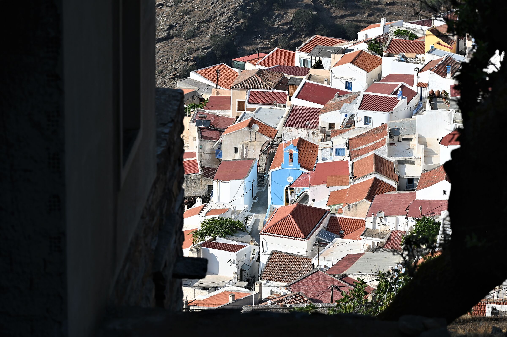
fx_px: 1689
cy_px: 168
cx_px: 254
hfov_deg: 17.1
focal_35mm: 120
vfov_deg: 11.4
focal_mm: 120
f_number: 5.6
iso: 160
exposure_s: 1/800
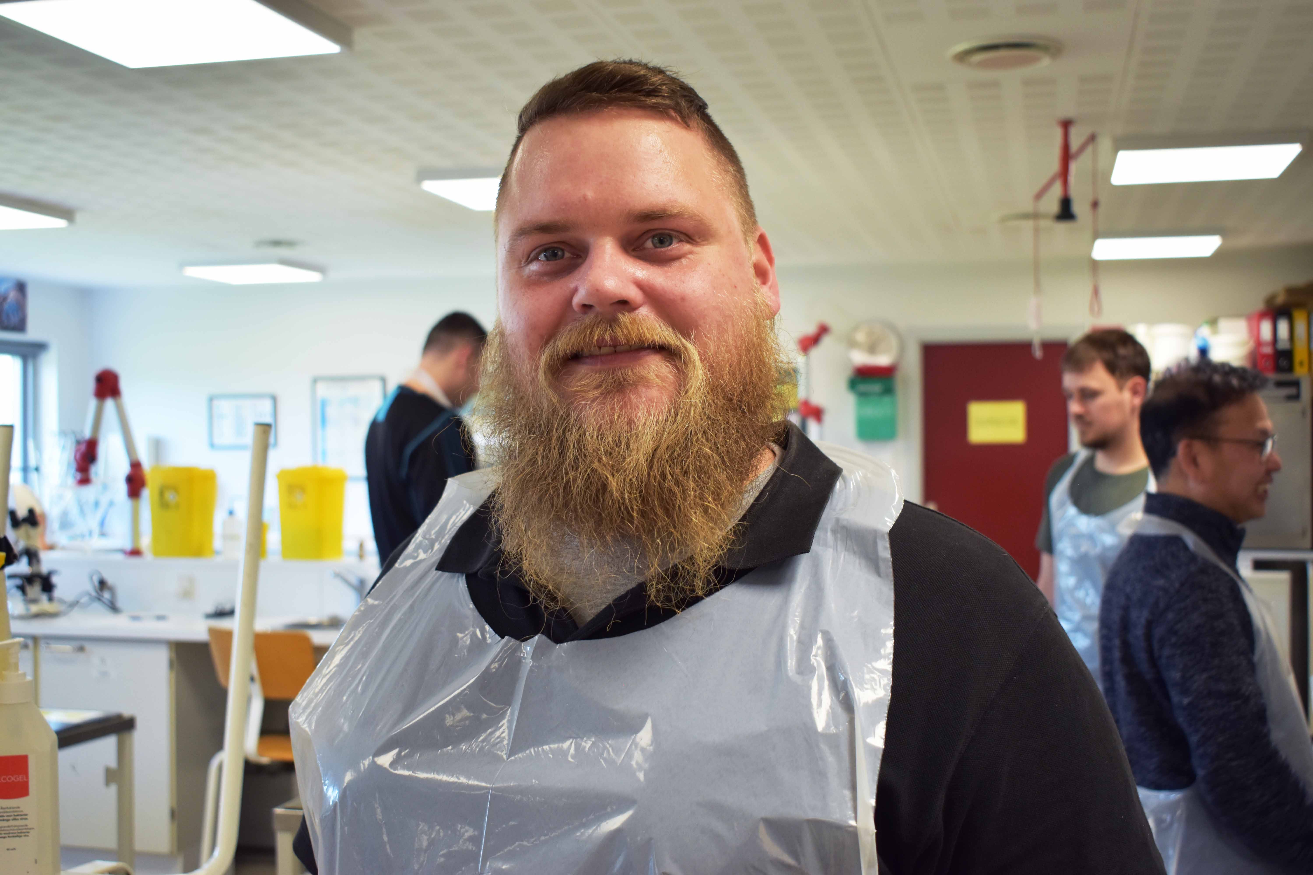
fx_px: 1586
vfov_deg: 30.8
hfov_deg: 45.0
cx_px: 656
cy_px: 438
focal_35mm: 44
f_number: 4.5
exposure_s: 1/80
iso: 400
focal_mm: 29
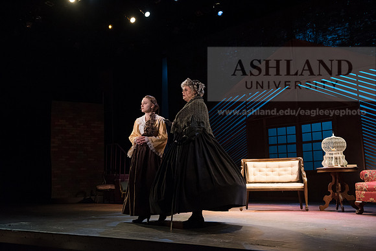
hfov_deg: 44.5
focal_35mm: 44
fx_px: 460
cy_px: 126
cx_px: 188
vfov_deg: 30.5
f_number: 4
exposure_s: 1/200
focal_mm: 44
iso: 3200
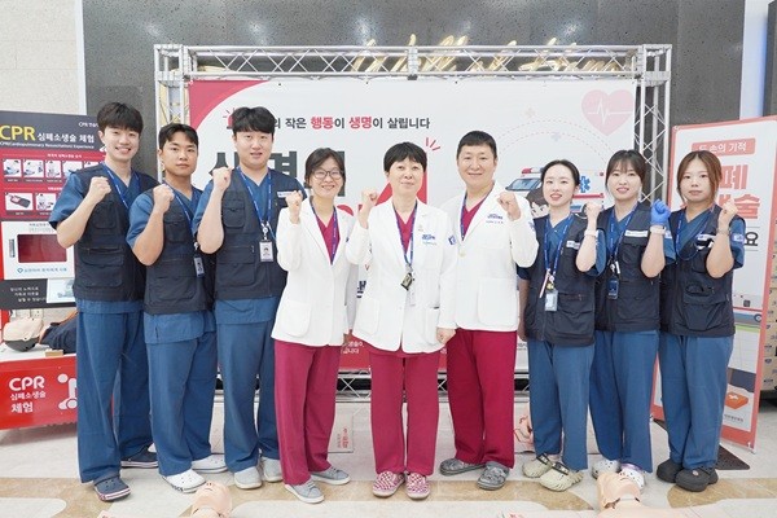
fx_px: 518
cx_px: 388
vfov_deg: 53.1
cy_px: 259
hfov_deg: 73.7
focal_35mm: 24
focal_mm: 24
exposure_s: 1/160
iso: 640
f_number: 4
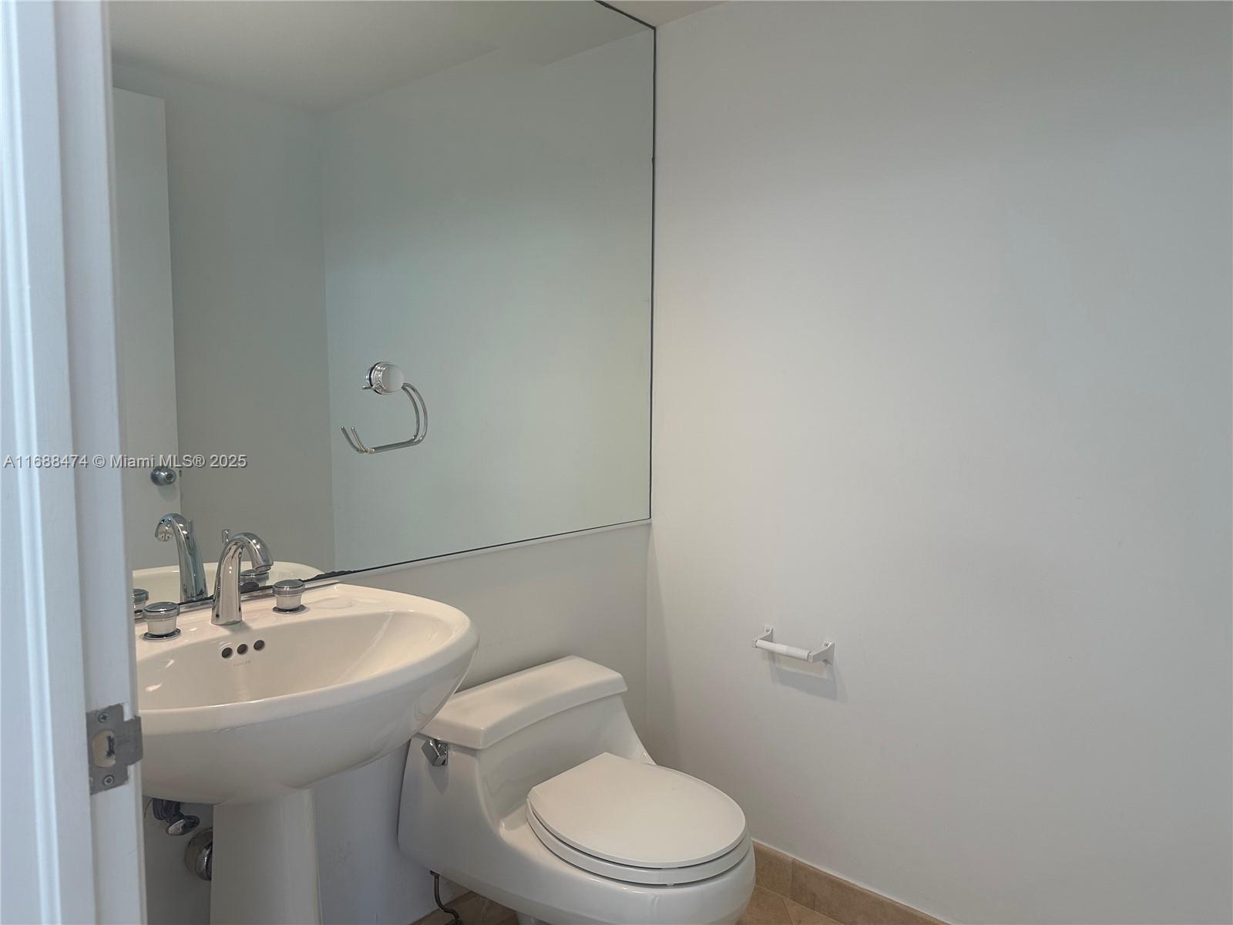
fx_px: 855
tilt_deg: -5.0
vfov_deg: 56.8
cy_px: 462
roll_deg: +0.1
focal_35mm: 24
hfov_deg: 71.6
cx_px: 616
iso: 100
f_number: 1.78
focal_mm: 6.86
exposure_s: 1/120
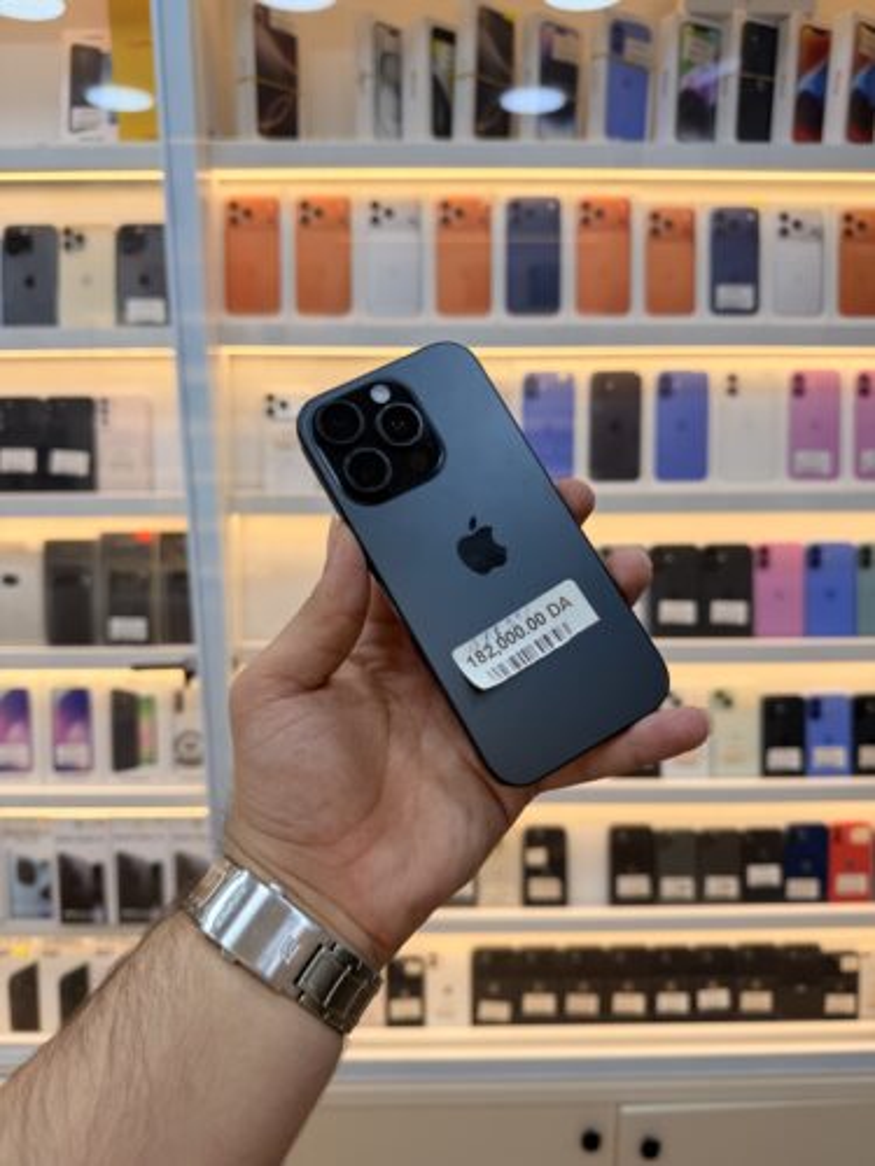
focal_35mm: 24
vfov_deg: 71.6
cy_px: 583
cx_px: 438
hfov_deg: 56.8
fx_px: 809
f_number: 1.78
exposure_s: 1/484
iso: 80
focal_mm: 6.76
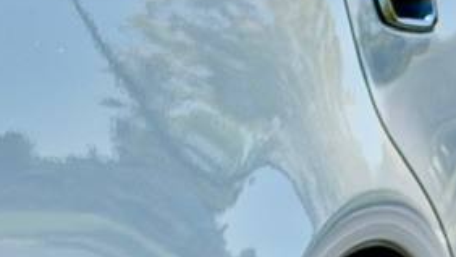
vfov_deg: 5.1
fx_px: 2867
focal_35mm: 237
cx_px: -87
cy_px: 286
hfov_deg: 9.0
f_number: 1.78
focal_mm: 6.76
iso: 80
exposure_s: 1/4878
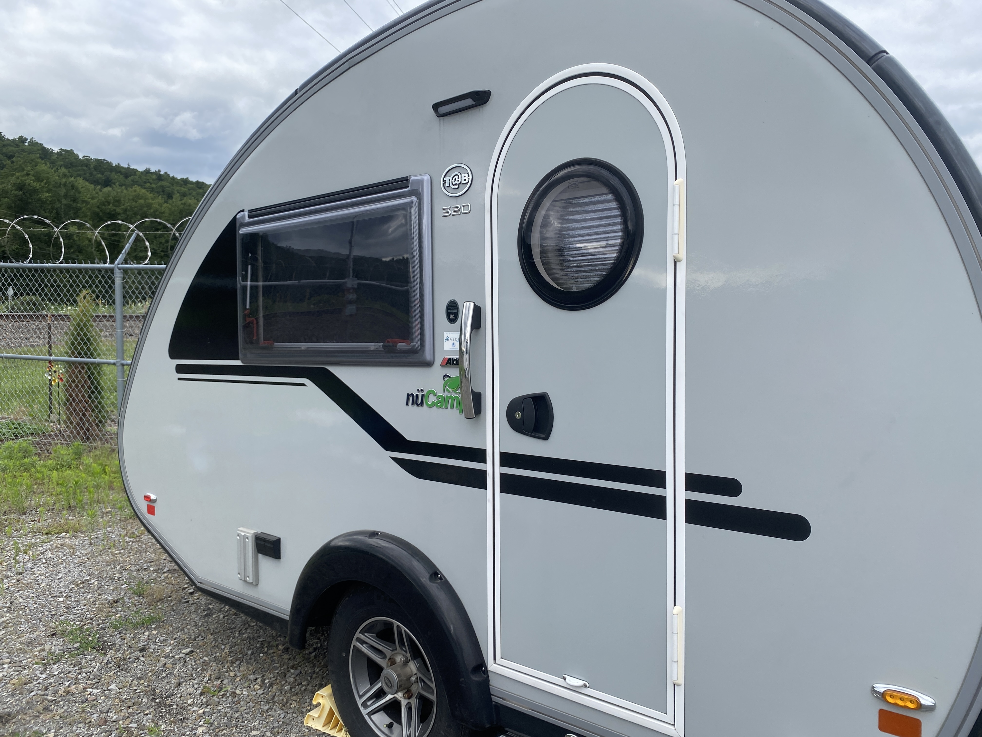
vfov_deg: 53.1
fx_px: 738
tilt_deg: -5.6
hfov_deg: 67.3
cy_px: 368
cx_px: 491
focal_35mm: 26
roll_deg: -1.9
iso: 32
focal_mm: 4.25
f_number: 1.8
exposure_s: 1/1072
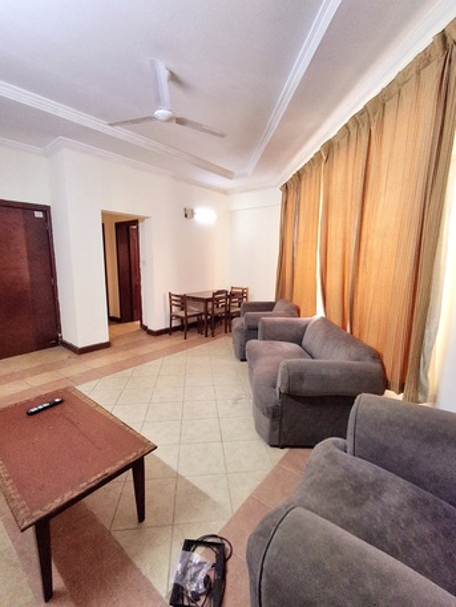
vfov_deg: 94.5
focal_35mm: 16
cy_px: 304
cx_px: 228
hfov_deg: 78.1
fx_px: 281
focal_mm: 1.64
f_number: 2.2
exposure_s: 1/40
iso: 250
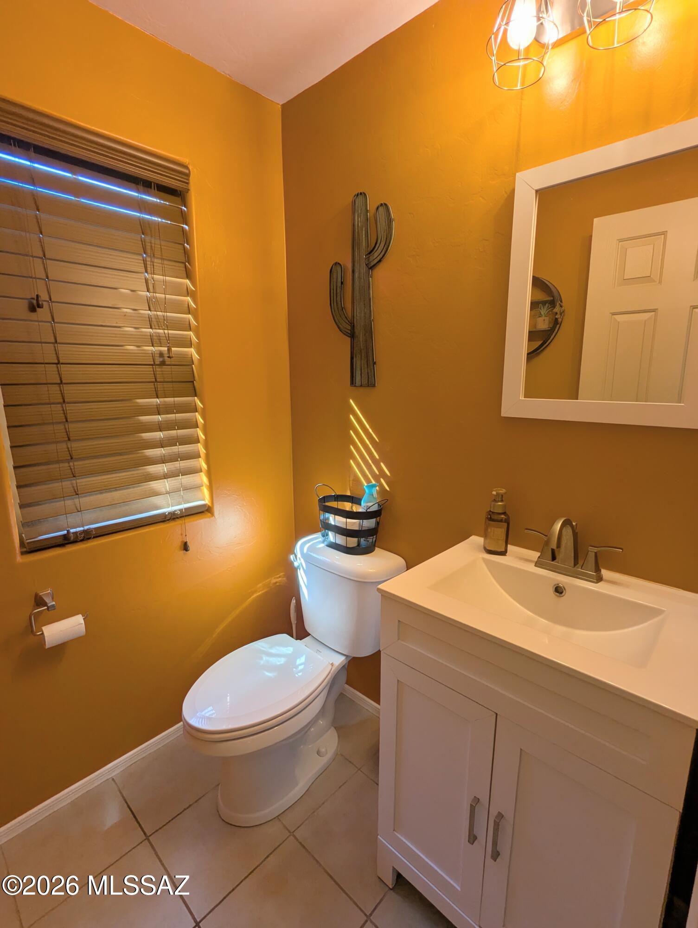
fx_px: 429
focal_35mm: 16
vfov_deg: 94.4
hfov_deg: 78.2
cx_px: 349
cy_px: 464
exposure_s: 1/120
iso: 86
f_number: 2.2
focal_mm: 2.35
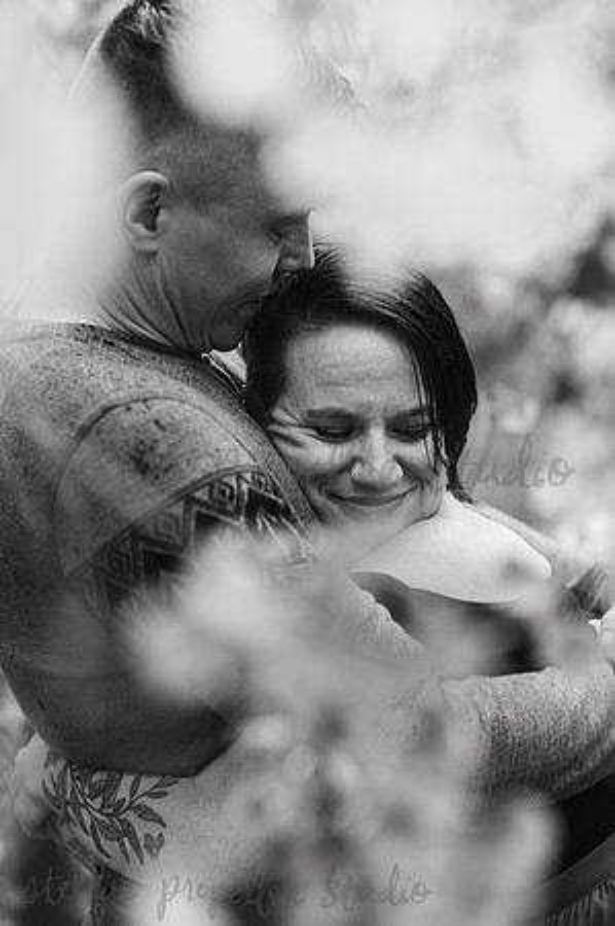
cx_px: 308
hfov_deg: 16.0
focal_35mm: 85
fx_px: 2183
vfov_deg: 23.9
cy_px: 463
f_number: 2.2
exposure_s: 1/200
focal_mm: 85
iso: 500
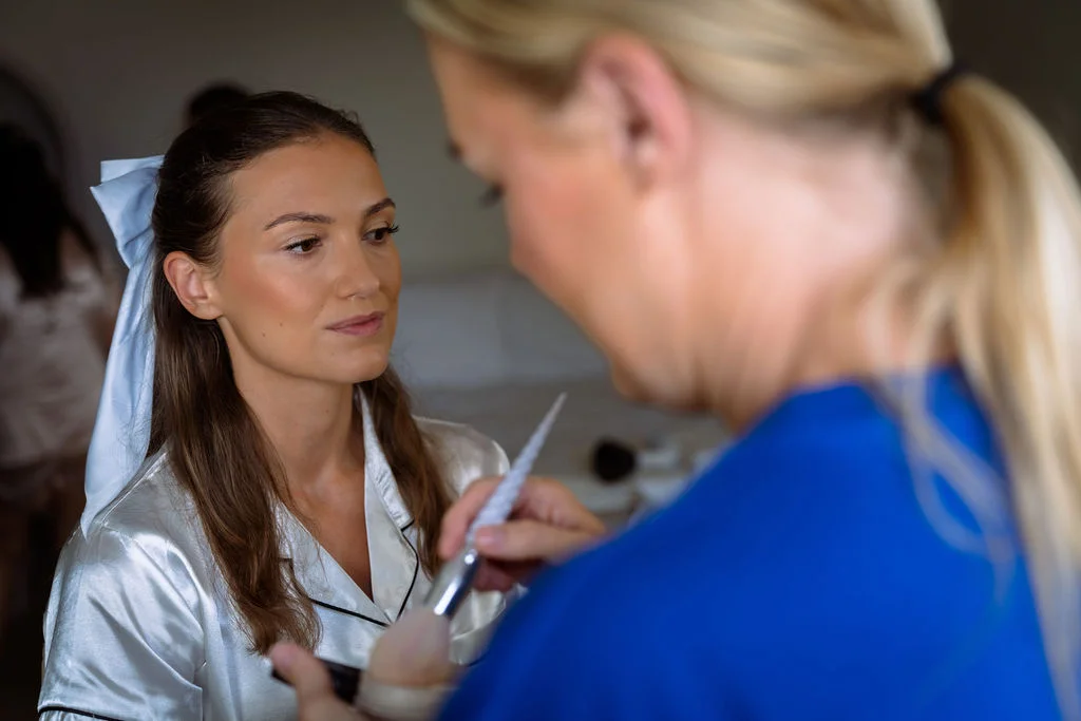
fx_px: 1381
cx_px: 540
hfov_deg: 42.7
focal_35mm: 46
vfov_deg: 29.3
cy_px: 360
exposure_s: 1/200
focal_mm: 46
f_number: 2.8
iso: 400
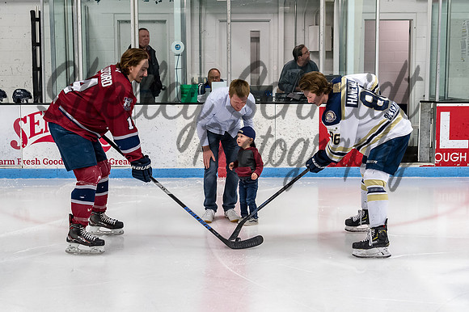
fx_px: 643
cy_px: 133
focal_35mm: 49
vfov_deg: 27.2
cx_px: 241
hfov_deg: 40.1
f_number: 4
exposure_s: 1/250
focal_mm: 28
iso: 1600
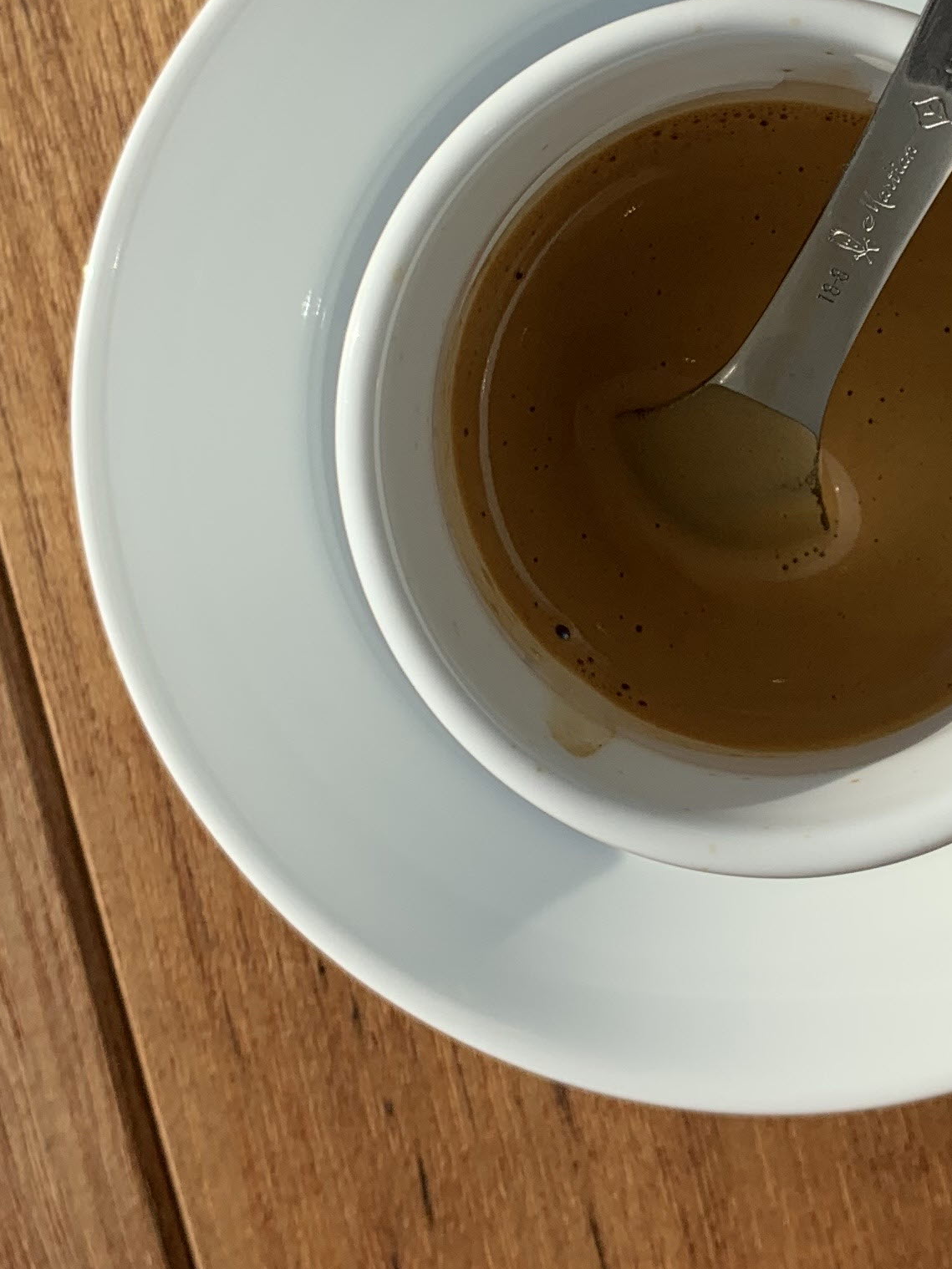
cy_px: 417
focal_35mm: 69
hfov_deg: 21.0
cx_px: 782
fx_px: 2531
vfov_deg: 28.0
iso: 25
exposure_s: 1/1610
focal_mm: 4.25
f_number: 1.8
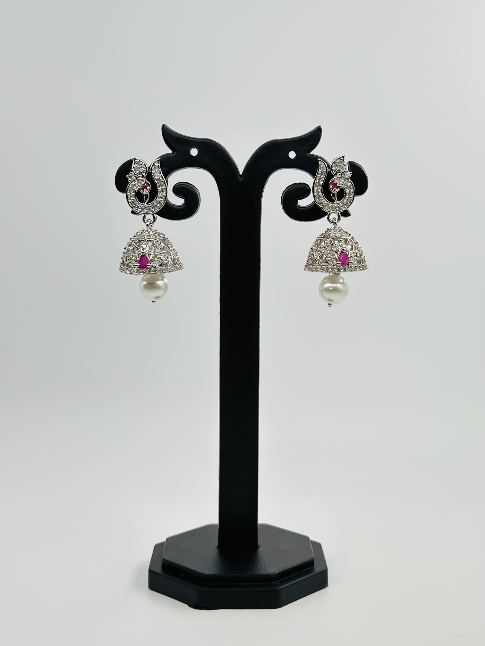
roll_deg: +1.0
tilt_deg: -5.6
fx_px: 897
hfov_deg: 30.3
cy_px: 323
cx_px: 242
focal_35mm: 48
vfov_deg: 39.7
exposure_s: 1/1565
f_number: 1.78
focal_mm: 6.86
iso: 80
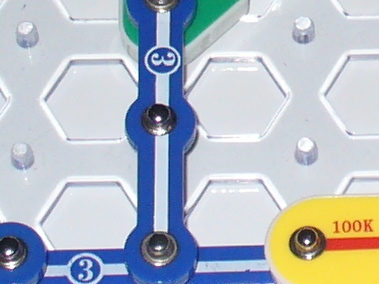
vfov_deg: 5.8
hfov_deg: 7.8
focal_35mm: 250
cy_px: -208
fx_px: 2736
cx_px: 584
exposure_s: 1/30
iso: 100
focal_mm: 6.1
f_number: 2.8
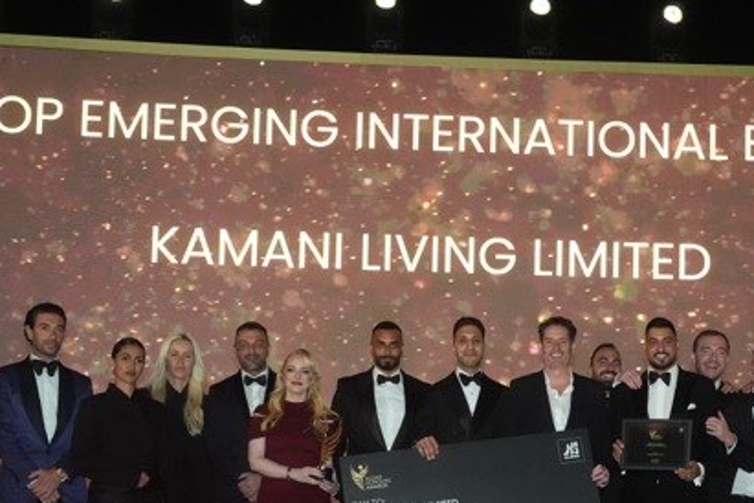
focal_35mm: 57
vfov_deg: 23.1
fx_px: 1194
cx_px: 466
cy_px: 463
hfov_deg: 34.9
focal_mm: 26
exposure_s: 1/200
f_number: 4.5
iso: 5000
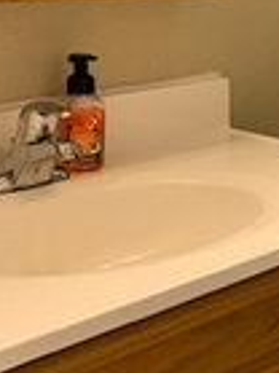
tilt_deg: -7.2
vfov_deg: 21.4
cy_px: 54
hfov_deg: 14.8
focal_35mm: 90
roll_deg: -1.8
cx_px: 459
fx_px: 969
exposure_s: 1/60
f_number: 1.8
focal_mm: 4.25
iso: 200
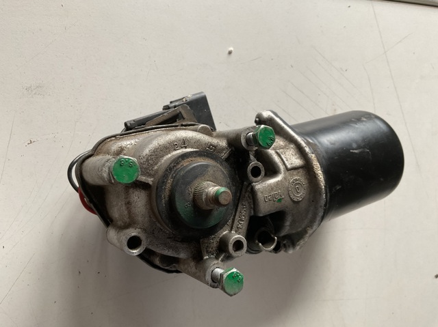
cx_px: 219
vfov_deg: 48.2
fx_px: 367
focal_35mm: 29
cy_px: 164
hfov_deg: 61.7
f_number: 1.8
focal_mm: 3
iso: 50
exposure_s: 1/60
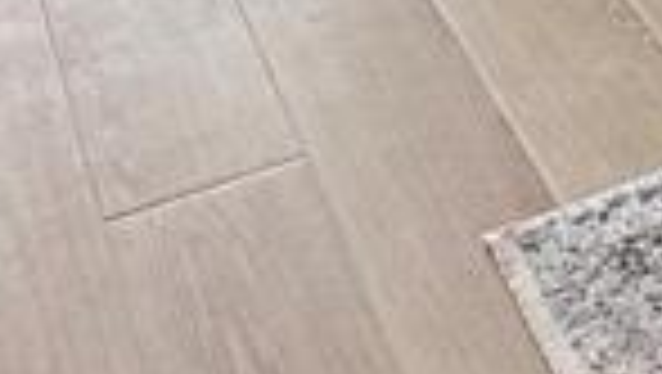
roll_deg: +0.7
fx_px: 1862
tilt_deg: +0.5
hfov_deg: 19.6
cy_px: -1131
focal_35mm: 106
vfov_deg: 7.7
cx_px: 644
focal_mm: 2.22
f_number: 2.2
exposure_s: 1/99
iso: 64
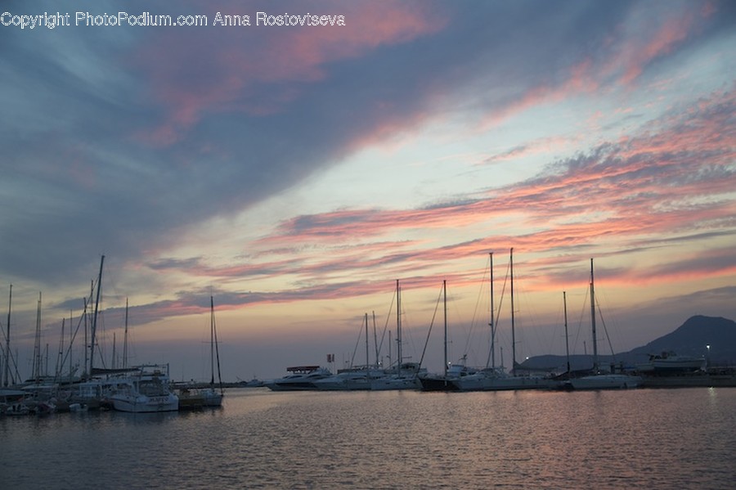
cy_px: 245
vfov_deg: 31.9
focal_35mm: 42
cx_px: 368
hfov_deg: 46.4
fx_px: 858
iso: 800
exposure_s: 1/100
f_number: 5
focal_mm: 42
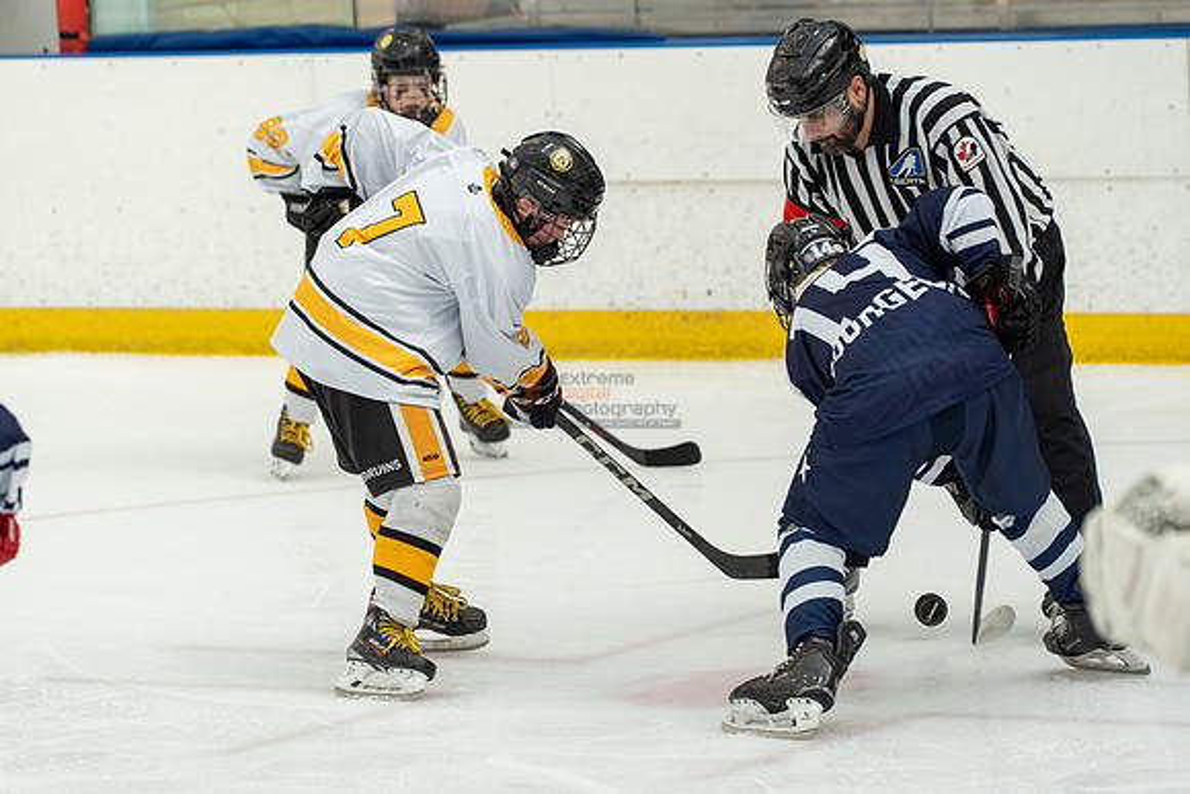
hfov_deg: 9.1
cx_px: 595
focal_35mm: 225
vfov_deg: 6.1
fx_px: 7439
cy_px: 397
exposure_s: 1/1600
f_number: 3.5
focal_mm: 150
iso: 800
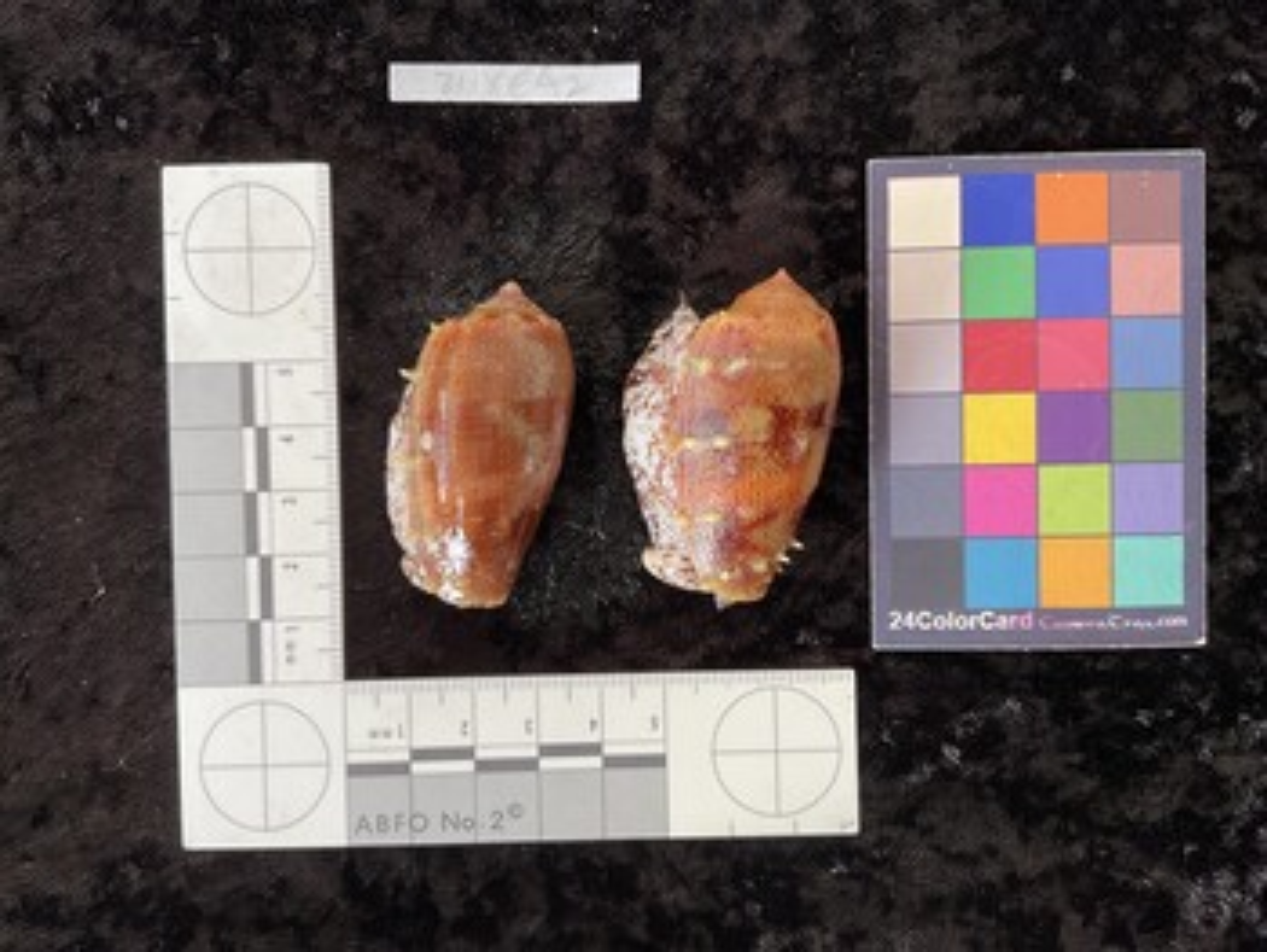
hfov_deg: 61.6
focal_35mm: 29
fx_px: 1062
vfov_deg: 48.3
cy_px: 476
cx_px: 634
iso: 50
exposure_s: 1/100
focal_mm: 3
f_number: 1.8
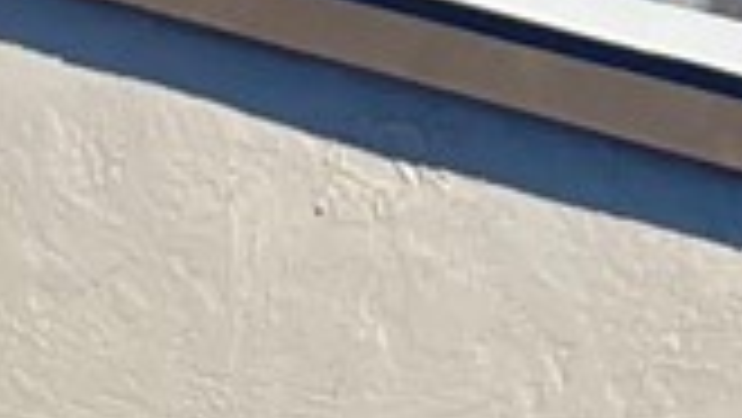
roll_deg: -0.6
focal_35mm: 274
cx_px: -733
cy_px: 1730
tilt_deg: -1.1
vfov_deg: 4.1
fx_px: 5394
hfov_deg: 7.6
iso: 50
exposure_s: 1/4831
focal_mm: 5.7
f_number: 1.5
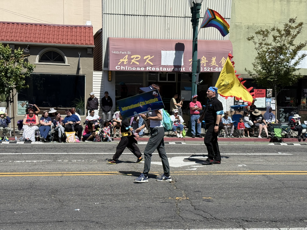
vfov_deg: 30.3
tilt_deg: -2.3
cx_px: 154
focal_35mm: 48
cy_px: 115
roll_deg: -1.6
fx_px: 426
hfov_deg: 39.7
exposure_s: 1/4878
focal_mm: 6.76
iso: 64
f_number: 1.78
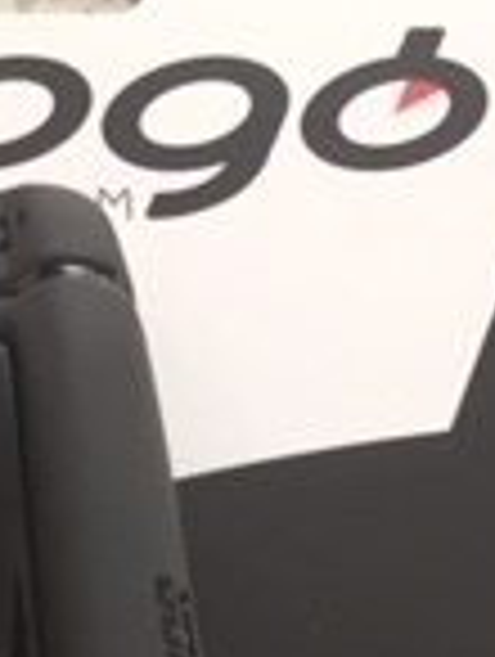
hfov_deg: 11.6
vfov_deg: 13.6
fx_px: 2414
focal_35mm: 127
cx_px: 54
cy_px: 1246
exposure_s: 1/30
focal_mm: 4.15
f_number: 2.2
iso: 64
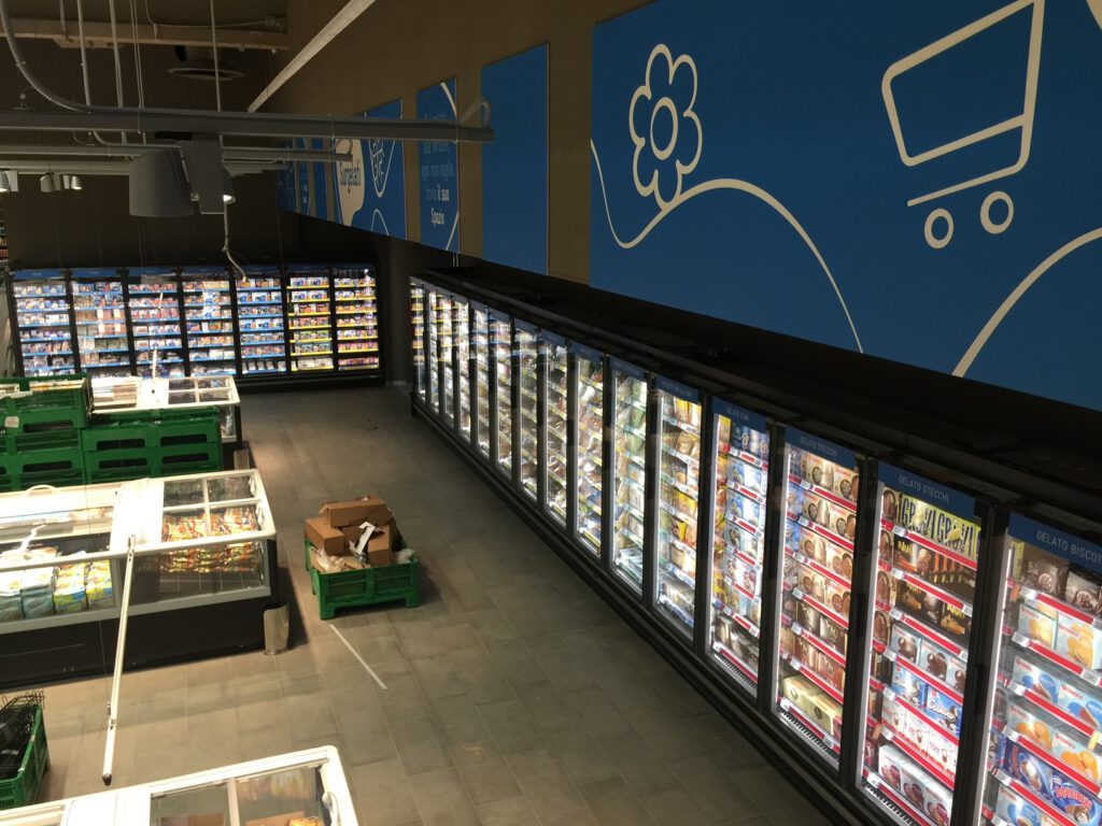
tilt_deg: -14.6
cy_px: 413
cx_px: 551
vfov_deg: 48.2
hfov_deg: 61.7
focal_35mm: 29
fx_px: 923
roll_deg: -1.7
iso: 40
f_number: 2.2
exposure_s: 1/33
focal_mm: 4.15
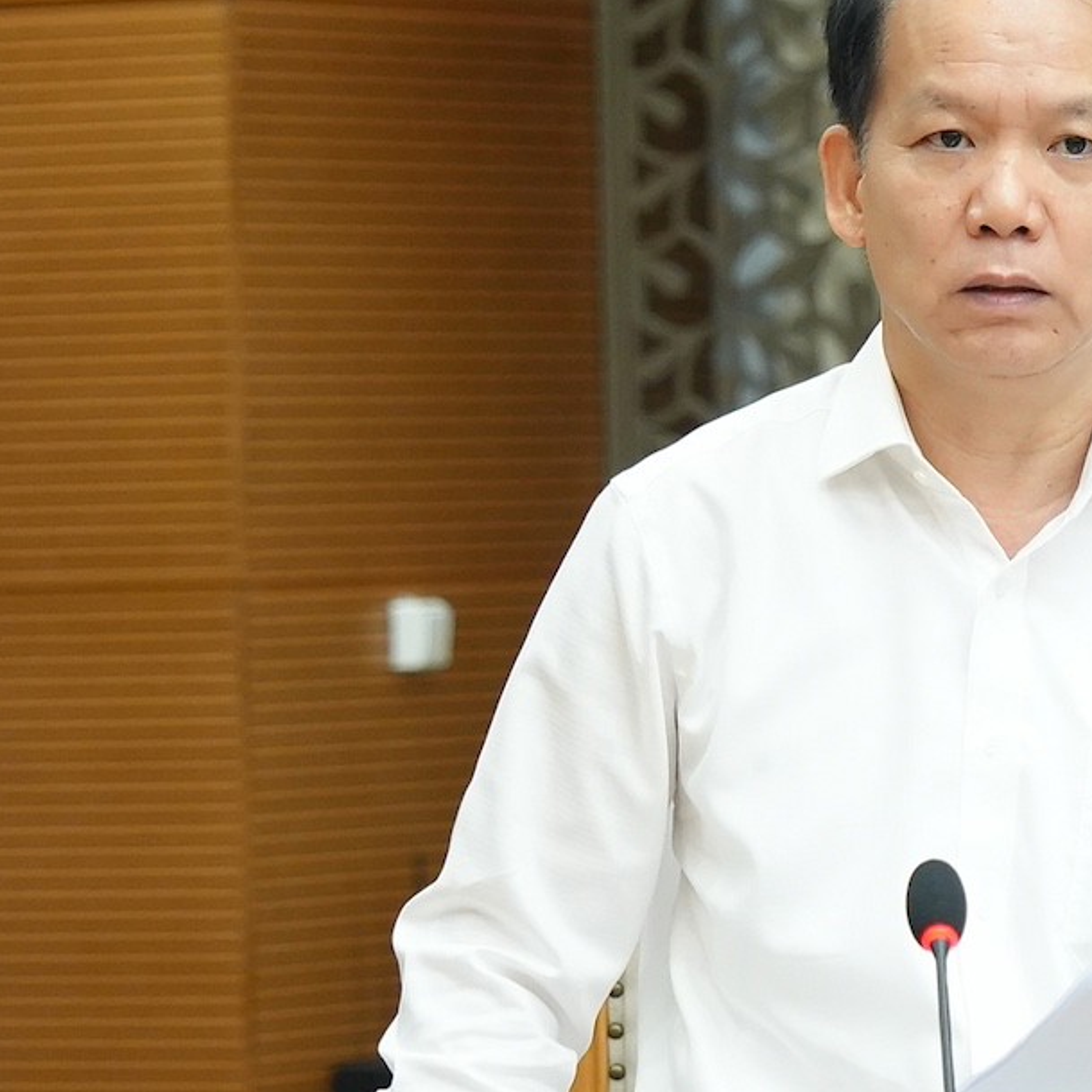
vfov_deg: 6.0
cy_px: 233
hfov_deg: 5.9
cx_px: 1585
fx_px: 10457
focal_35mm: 293
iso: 1600
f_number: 2.8
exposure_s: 1/250
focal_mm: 70
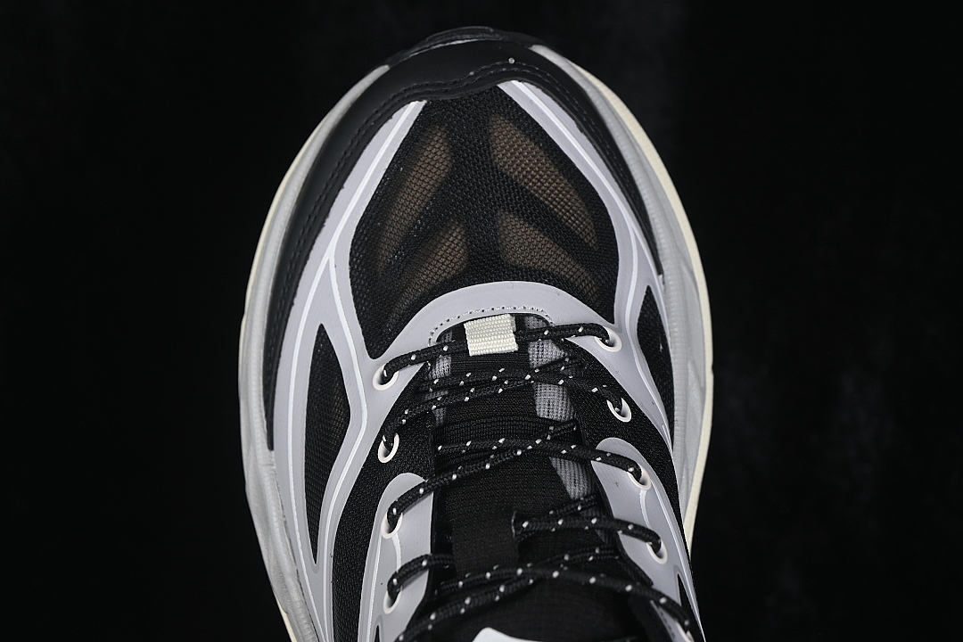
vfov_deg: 18.2
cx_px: 482
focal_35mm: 75
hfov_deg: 27.0
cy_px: 321
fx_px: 2006
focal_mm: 50
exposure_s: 1/60
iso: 160
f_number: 6.3
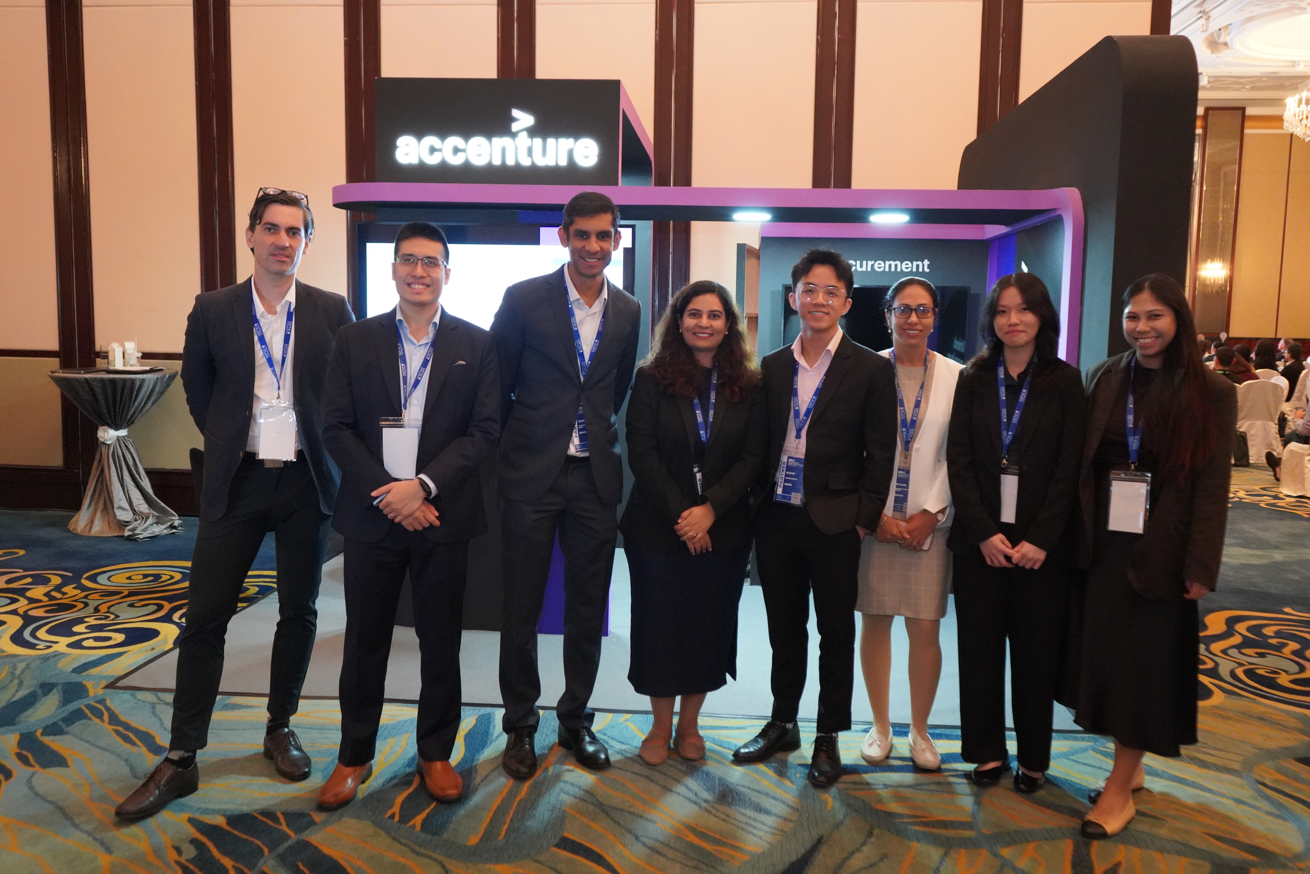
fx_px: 1055
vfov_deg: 45.0
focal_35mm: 29
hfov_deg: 63.7
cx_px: 655
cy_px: 437
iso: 10000
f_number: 4
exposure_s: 1/160
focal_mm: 29
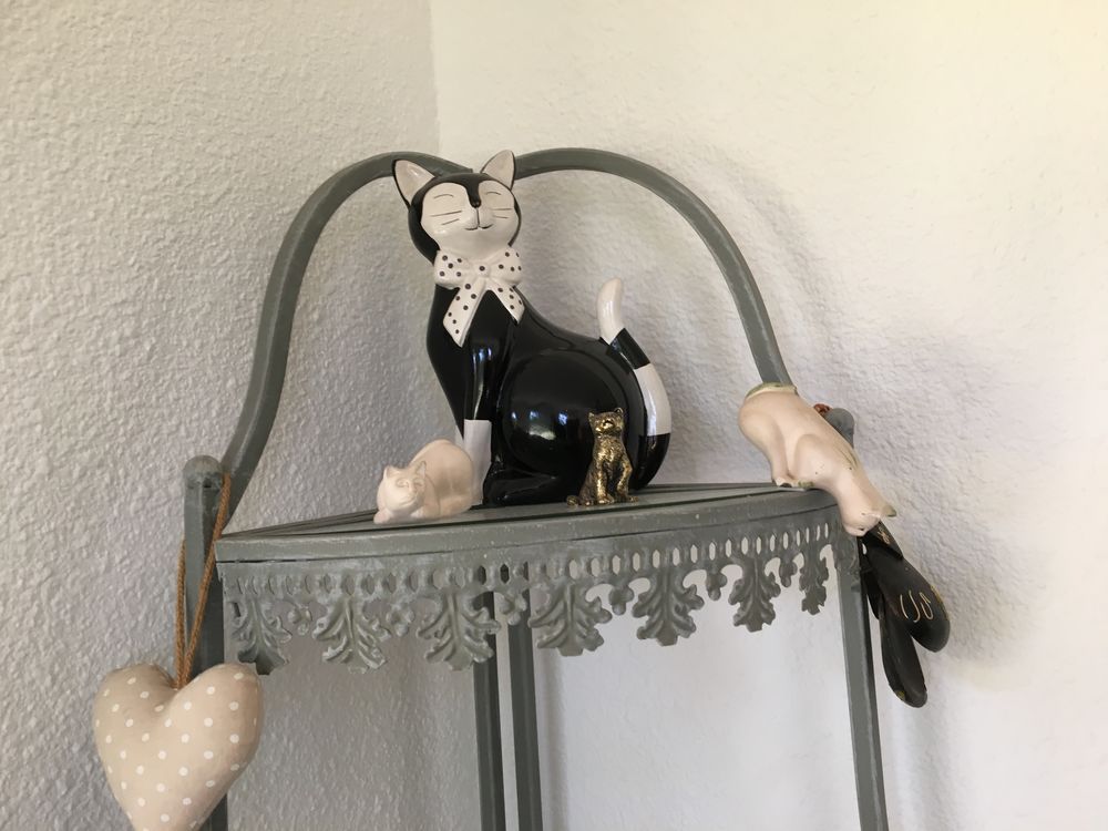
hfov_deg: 61.7
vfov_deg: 48.2
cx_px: 554
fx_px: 928
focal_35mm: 29
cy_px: 416
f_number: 2.2
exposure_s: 1/33
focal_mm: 4.15
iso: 25
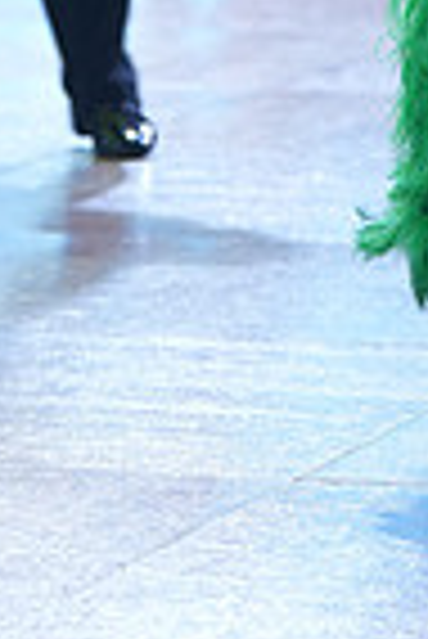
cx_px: 764
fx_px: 7418
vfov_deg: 4.9
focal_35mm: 417
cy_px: -648
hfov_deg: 3.3
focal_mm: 102
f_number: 4
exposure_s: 1/250
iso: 800
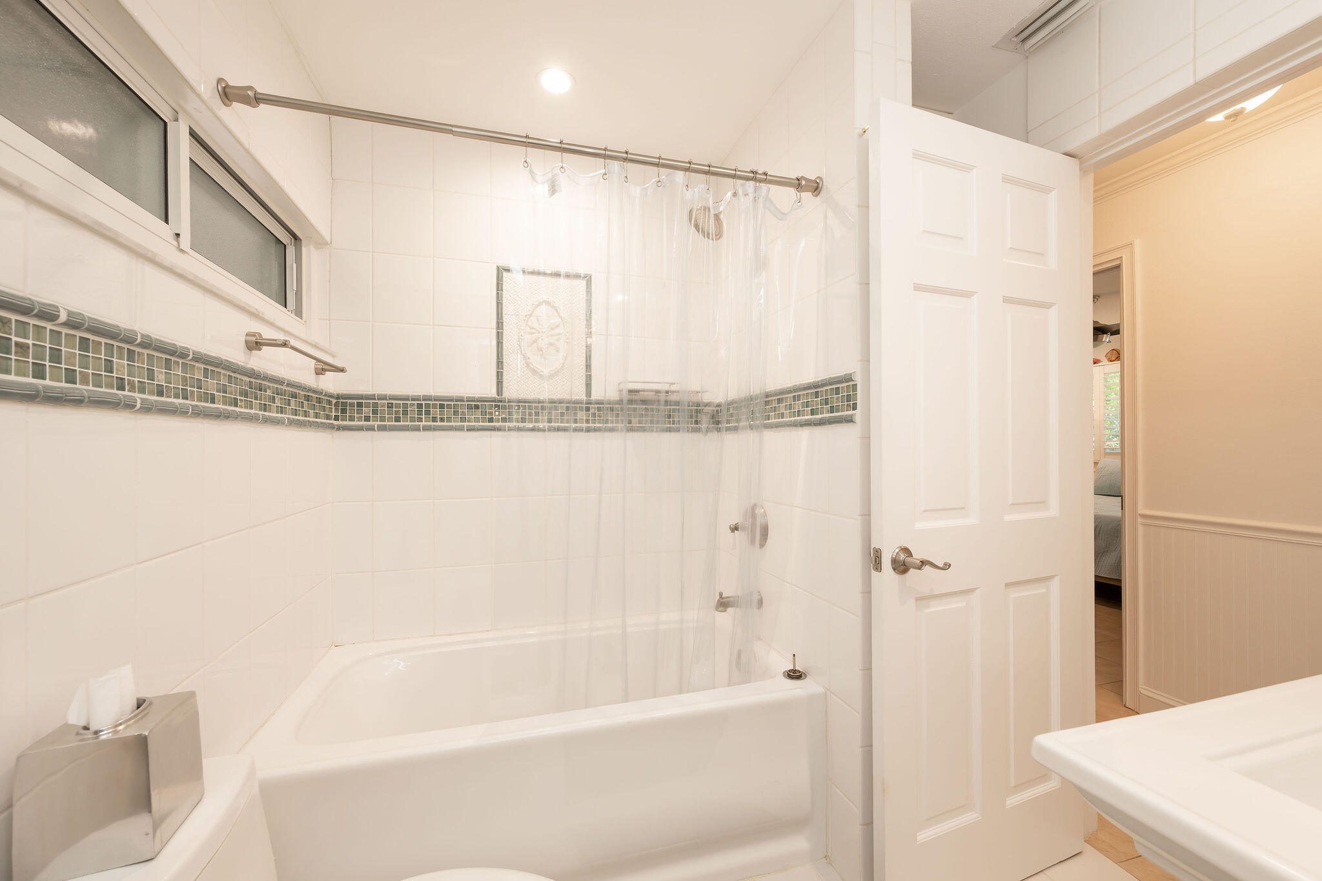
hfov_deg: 104.3
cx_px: 661
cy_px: 440
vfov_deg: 81.2
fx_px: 514
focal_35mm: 14
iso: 1000
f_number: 8
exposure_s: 1/50
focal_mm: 14
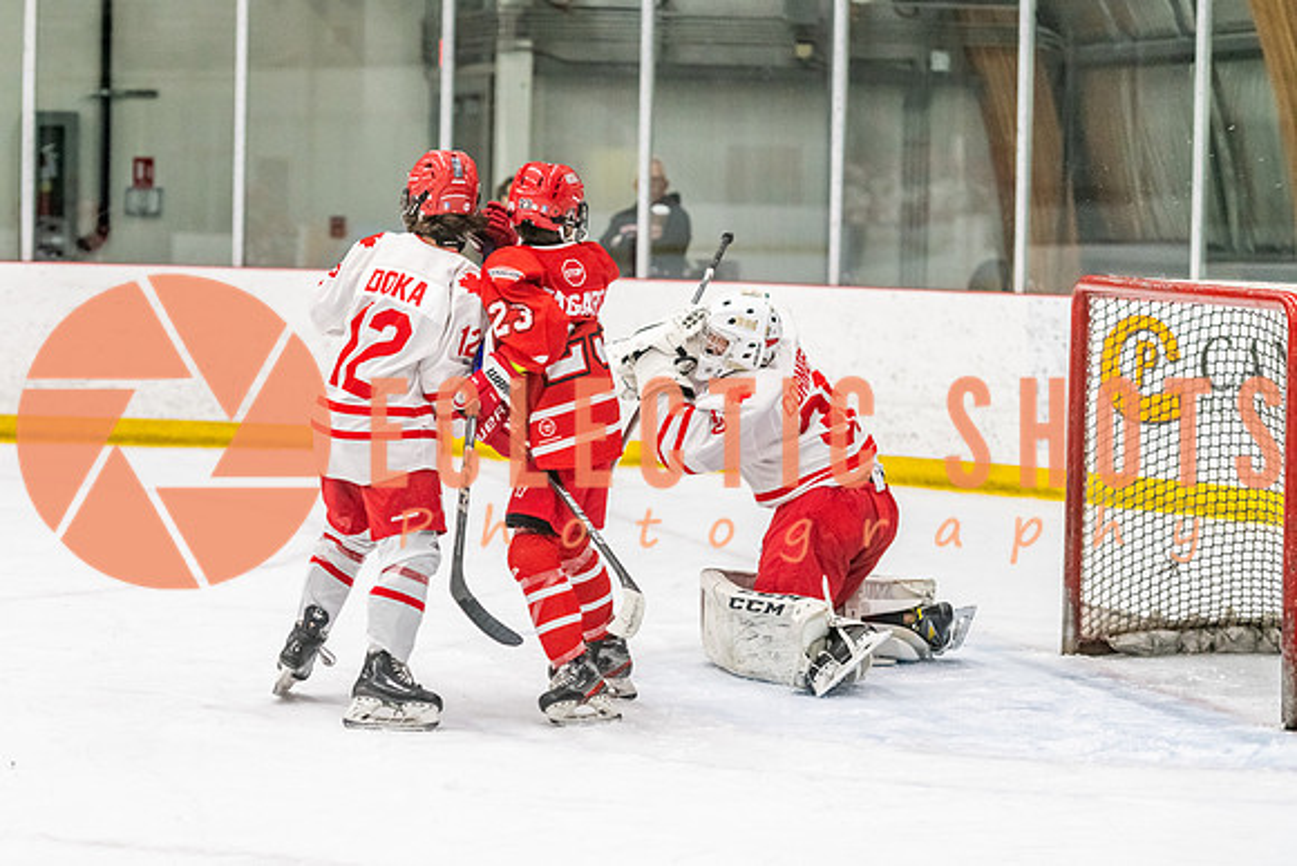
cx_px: 530
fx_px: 4473
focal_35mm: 124
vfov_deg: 11.1
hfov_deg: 16.5
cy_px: 433
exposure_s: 1/800
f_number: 2.8
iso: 4000
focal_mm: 105
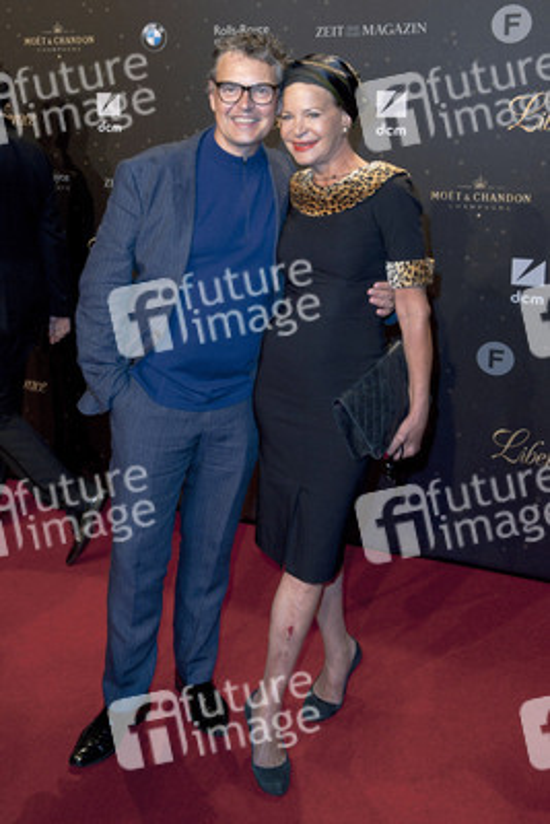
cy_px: 412
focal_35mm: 38
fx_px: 870
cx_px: 275
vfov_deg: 50.7
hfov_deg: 35.1
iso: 1250
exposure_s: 1/160
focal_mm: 38
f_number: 6.3
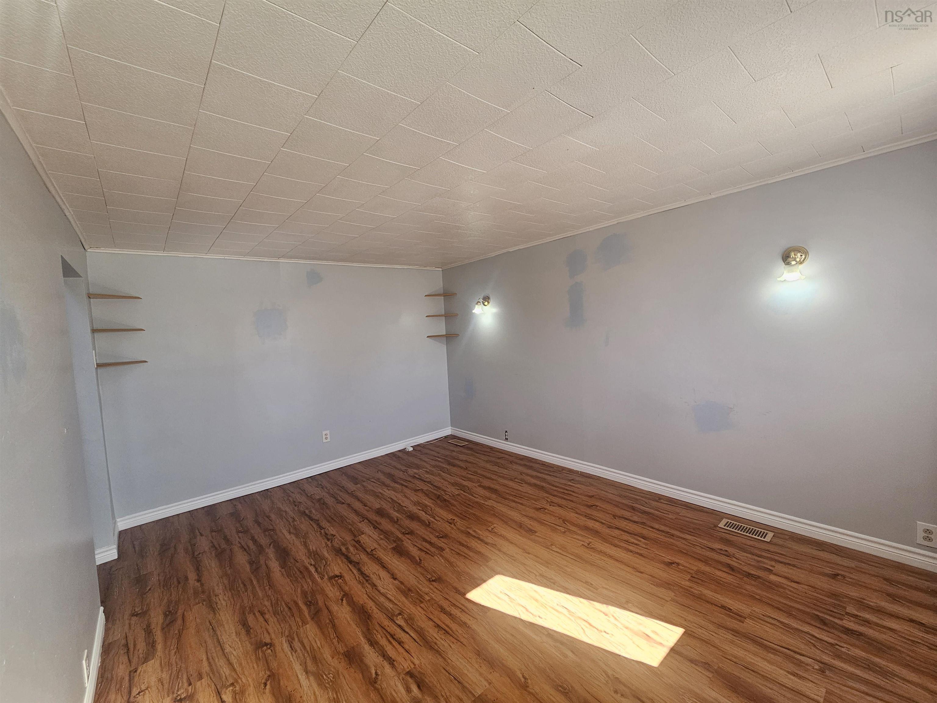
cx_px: 468
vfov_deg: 89.9
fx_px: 352
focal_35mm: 13
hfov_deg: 106.2
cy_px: 352
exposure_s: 1/120
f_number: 2.2
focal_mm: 2.2
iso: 80
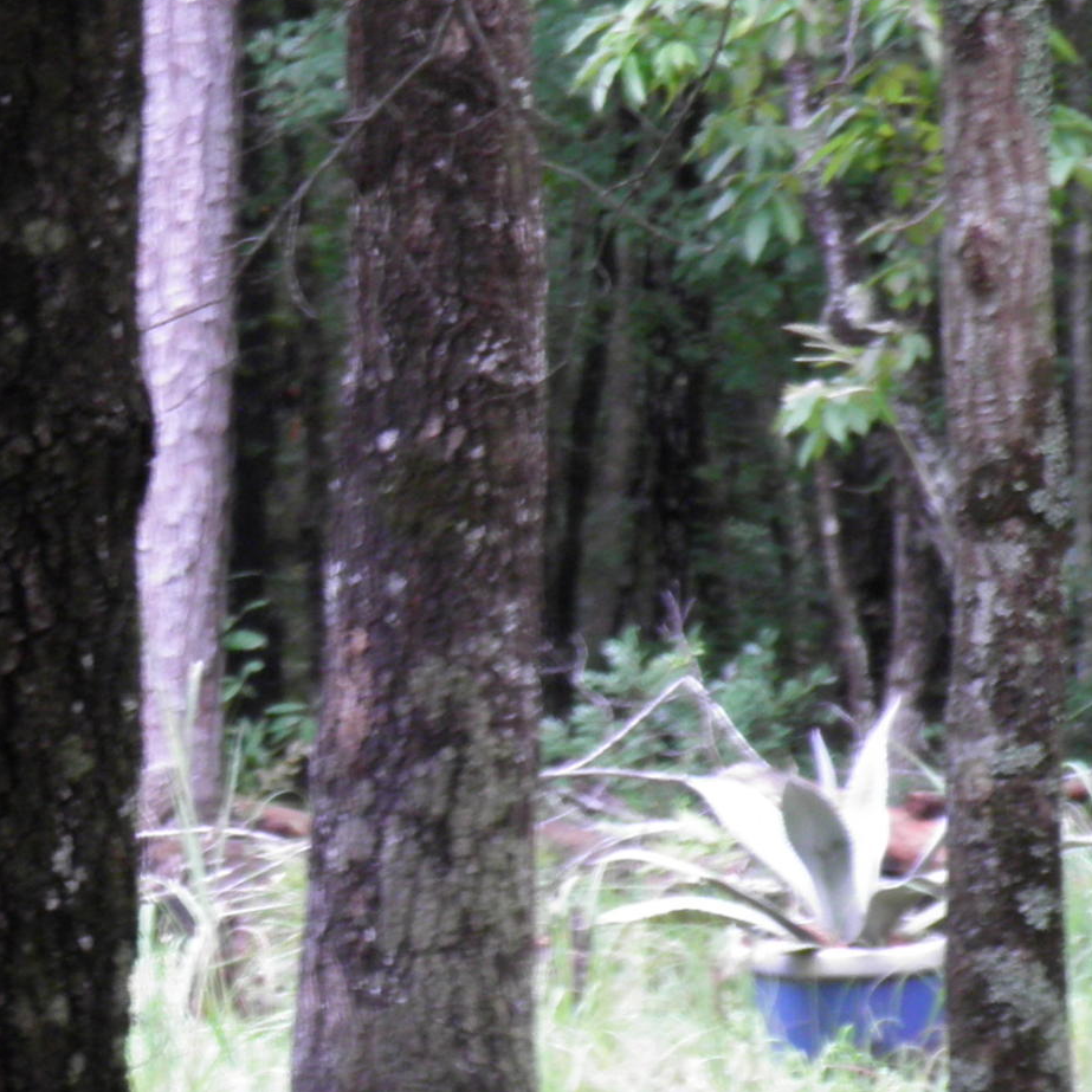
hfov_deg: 3.0
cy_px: 641
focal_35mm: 586
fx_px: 20915
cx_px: -442
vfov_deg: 3.0
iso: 100
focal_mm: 36.7
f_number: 4.1
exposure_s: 1/25
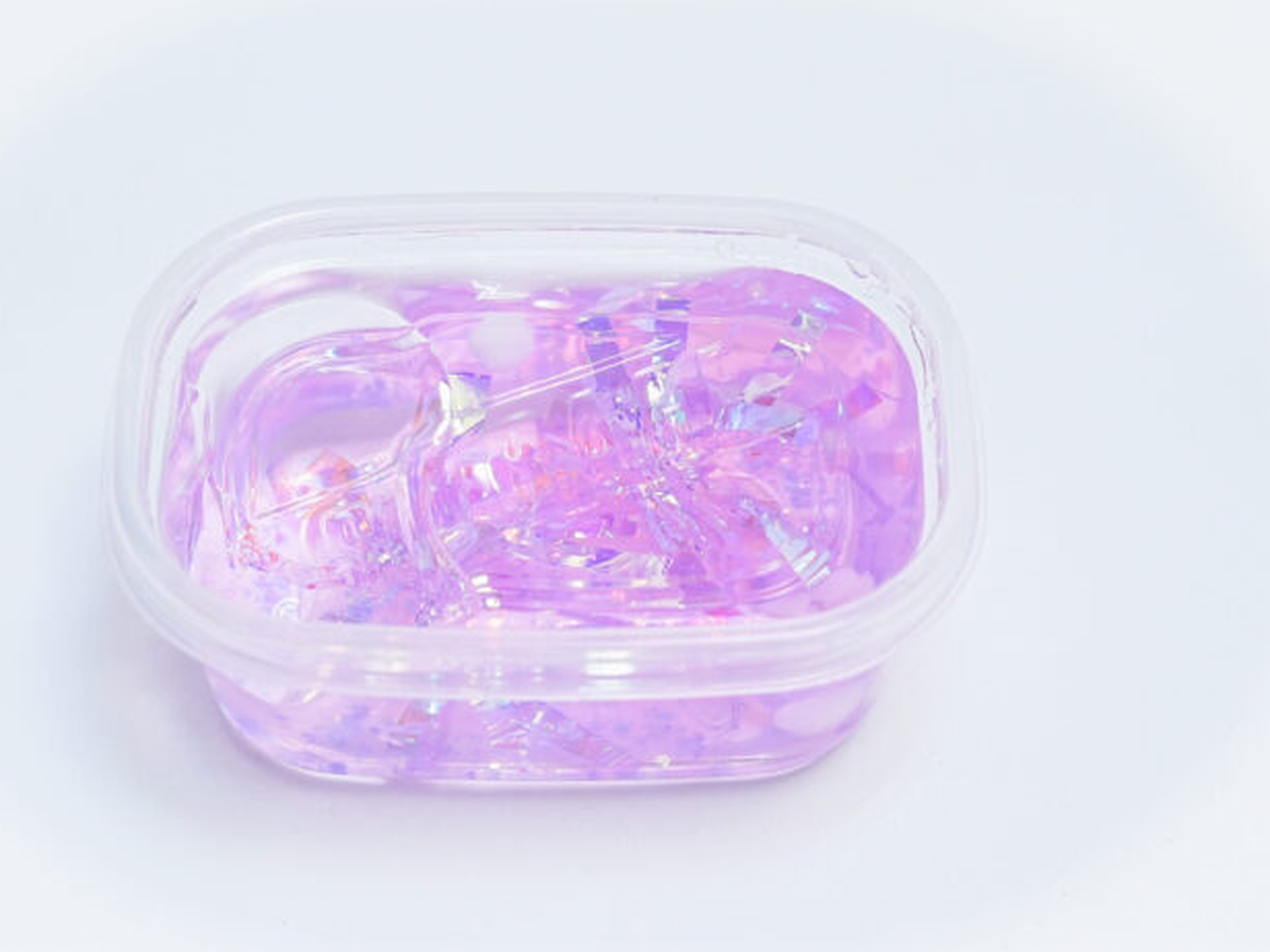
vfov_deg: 15.6
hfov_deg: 20.6
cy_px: 475
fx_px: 3485
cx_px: 592
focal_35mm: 95
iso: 3200
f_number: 5
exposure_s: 1/640
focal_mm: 58
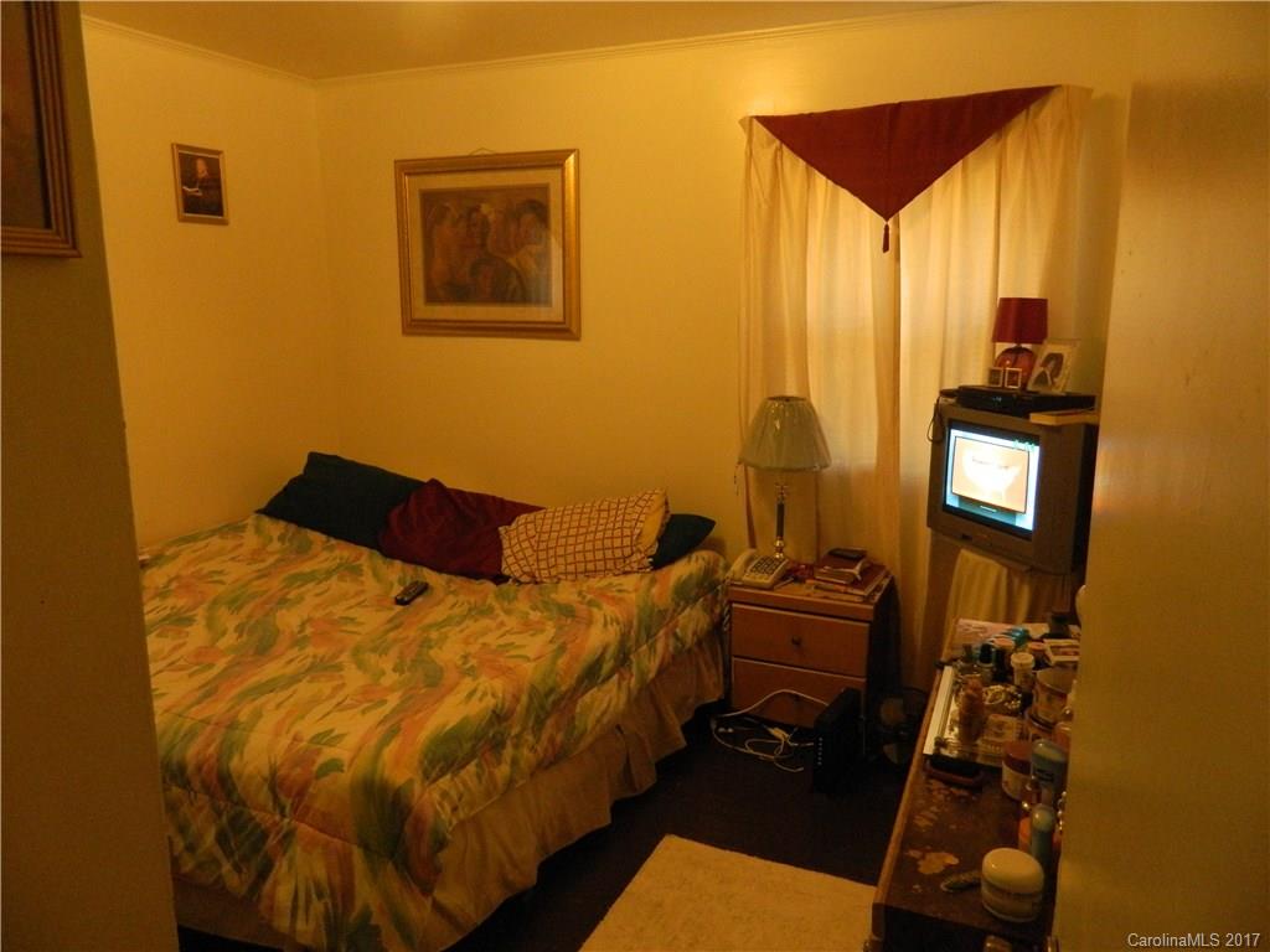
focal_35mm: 25
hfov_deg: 69.4
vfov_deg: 54.9
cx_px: 635
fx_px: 917
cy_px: 476
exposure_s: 1/30
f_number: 3.1
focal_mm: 4.5
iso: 400
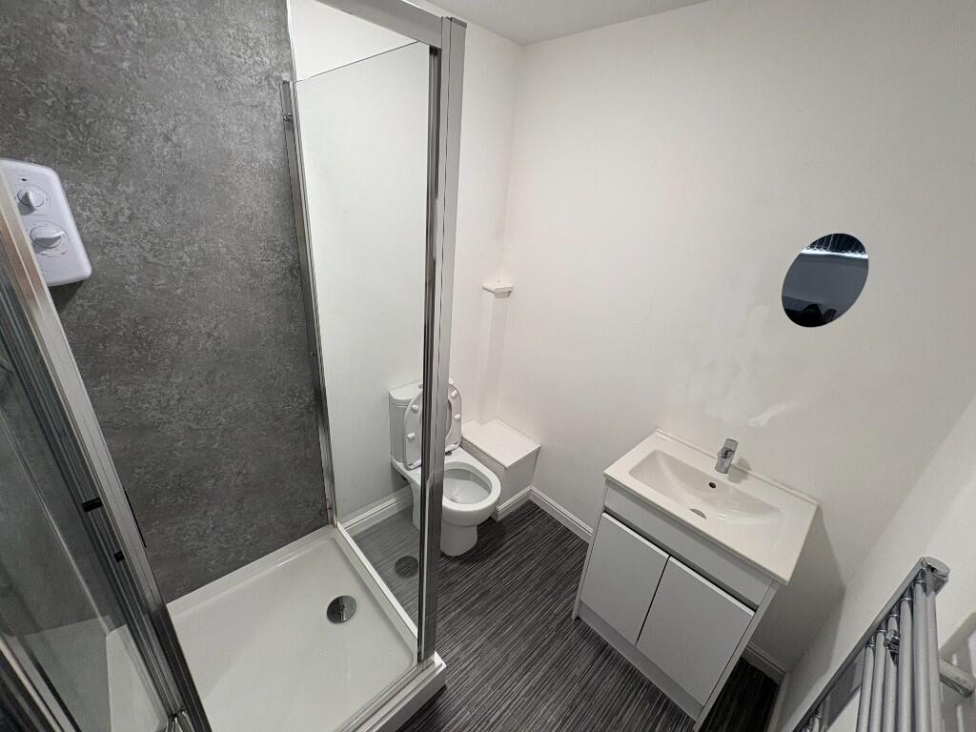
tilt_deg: -23.7
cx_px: 488
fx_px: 395
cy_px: 366
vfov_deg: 85.7
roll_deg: -4.7
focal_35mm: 14
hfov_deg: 102.1
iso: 125
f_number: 2.2
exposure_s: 1/100
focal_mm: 2.22
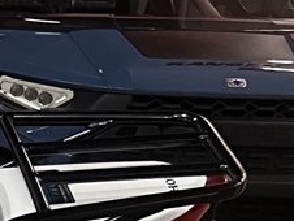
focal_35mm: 184
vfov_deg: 7.4
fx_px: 1564
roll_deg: -0.6
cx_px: -507
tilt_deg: -27.1
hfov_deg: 9.2
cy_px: 604
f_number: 1.5
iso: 250
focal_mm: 5.7
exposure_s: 1/60
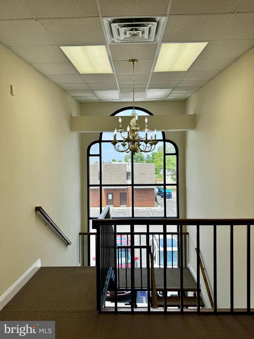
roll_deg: +1.0
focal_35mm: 24
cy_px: 170
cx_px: 127
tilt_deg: -0.3
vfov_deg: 71.6
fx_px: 235
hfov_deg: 56.8
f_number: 1.78
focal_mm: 6.76
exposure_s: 1/671
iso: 80
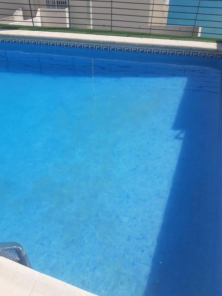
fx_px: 222
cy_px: 148
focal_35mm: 26
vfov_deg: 67.3
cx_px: 111
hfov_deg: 53.1
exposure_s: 1/2577
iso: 40
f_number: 1.7
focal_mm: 3.92
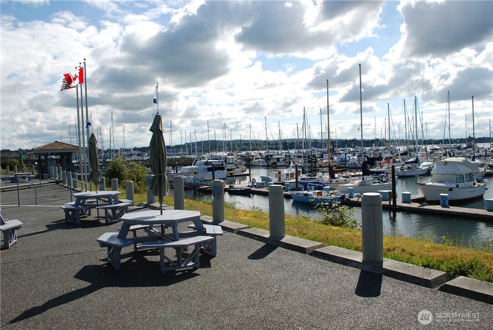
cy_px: 165
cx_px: 246
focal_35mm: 27
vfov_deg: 48.1
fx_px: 370
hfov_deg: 67.3
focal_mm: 18
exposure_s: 1/320
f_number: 9
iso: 100
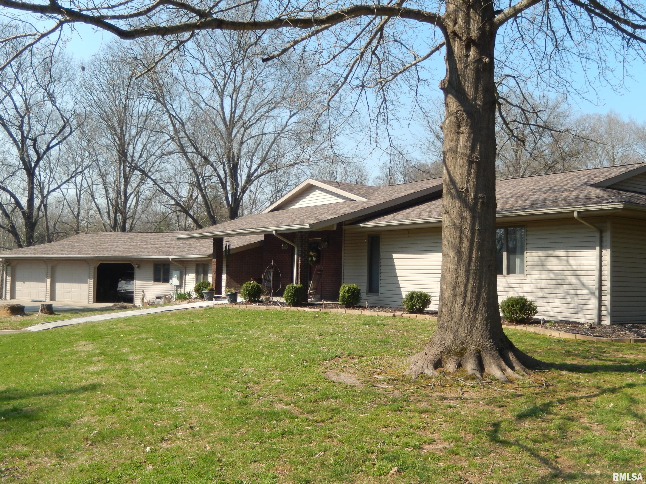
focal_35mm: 36
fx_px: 672
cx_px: 323
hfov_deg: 51.4
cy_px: 242
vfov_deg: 39.7
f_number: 4
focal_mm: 6.5
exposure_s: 1/500
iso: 125
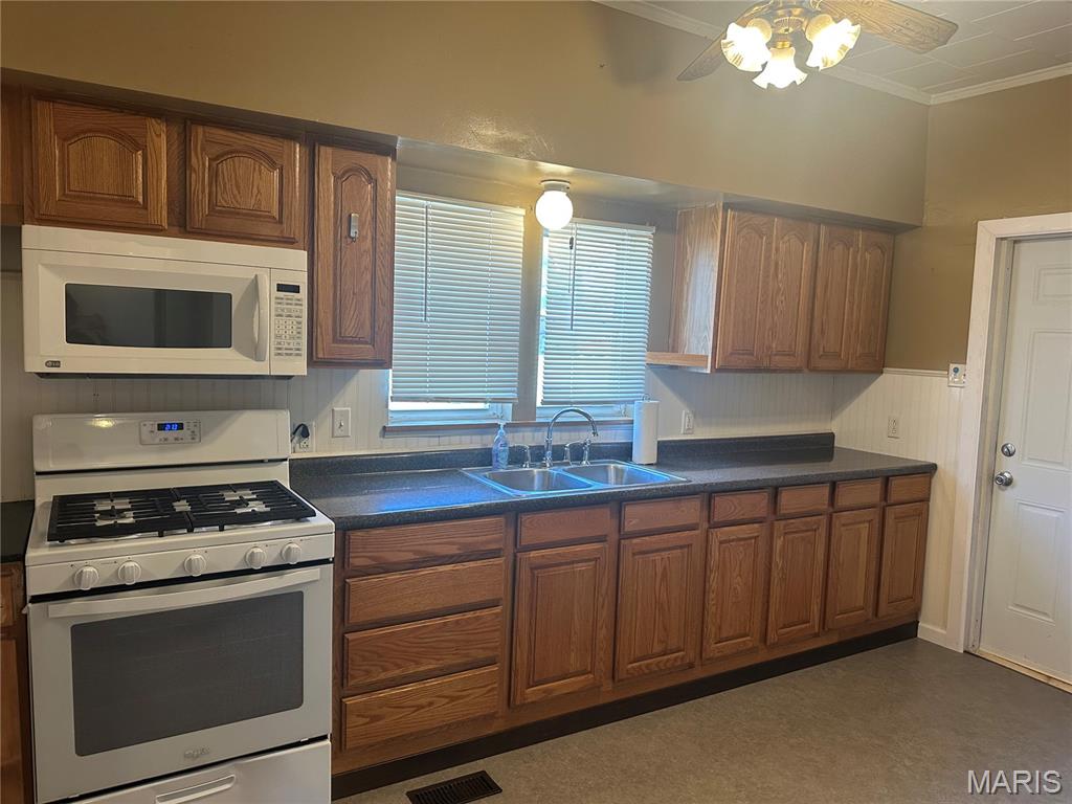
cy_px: 402
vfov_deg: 56.8
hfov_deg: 71.6
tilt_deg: -5.1
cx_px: 536
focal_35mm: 24
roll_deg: -2.2
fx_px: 743
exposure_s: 1/120
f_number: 1.78
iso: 200
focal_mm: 6.86
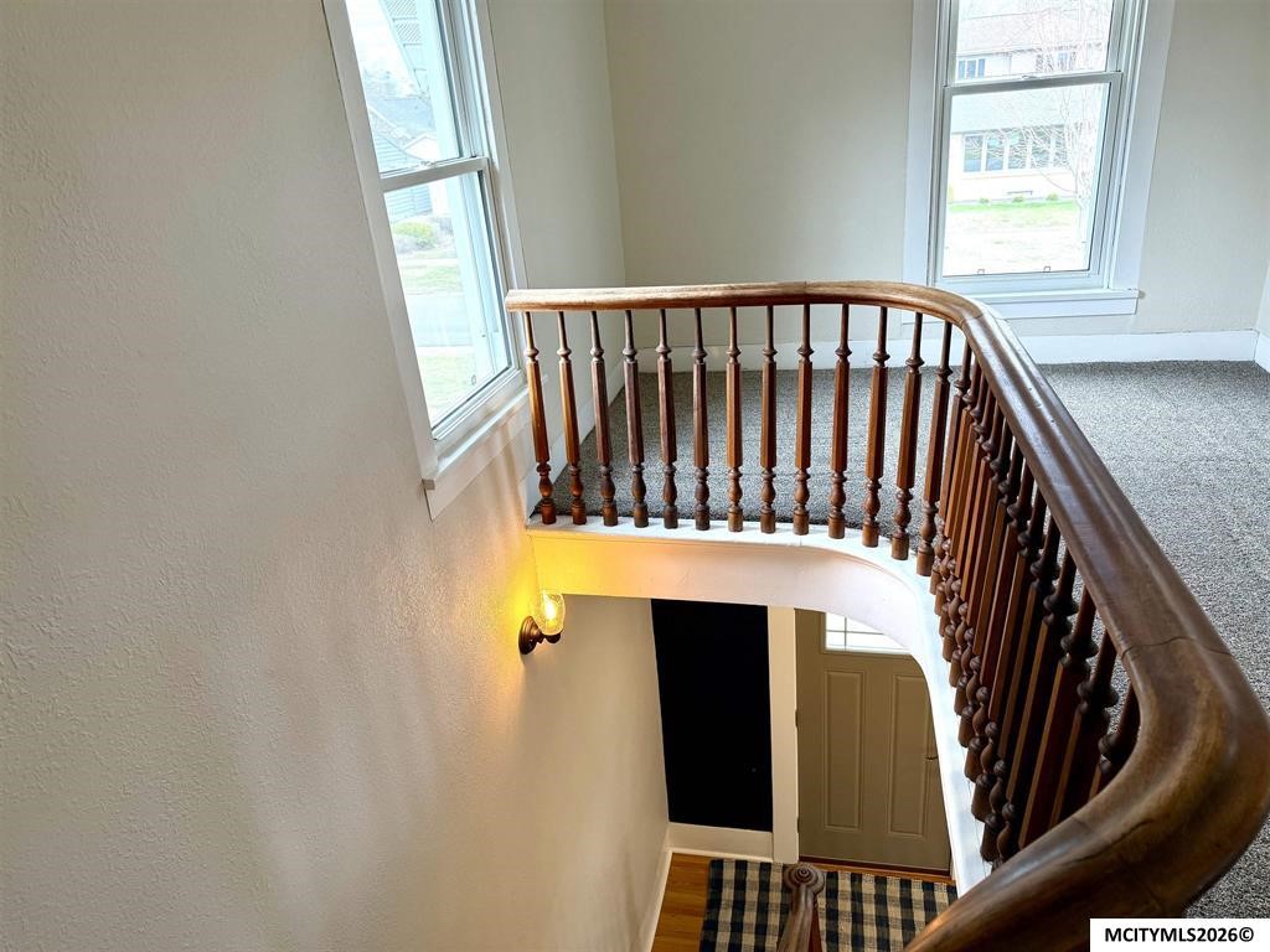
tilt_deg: -22.7
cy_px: 476
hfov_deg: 71.6
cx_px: 635
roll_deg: +5.0
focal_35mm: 24
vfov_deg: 56.8
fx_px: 881
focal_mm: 6.76
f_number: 1.78
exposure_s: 1/207
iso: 125
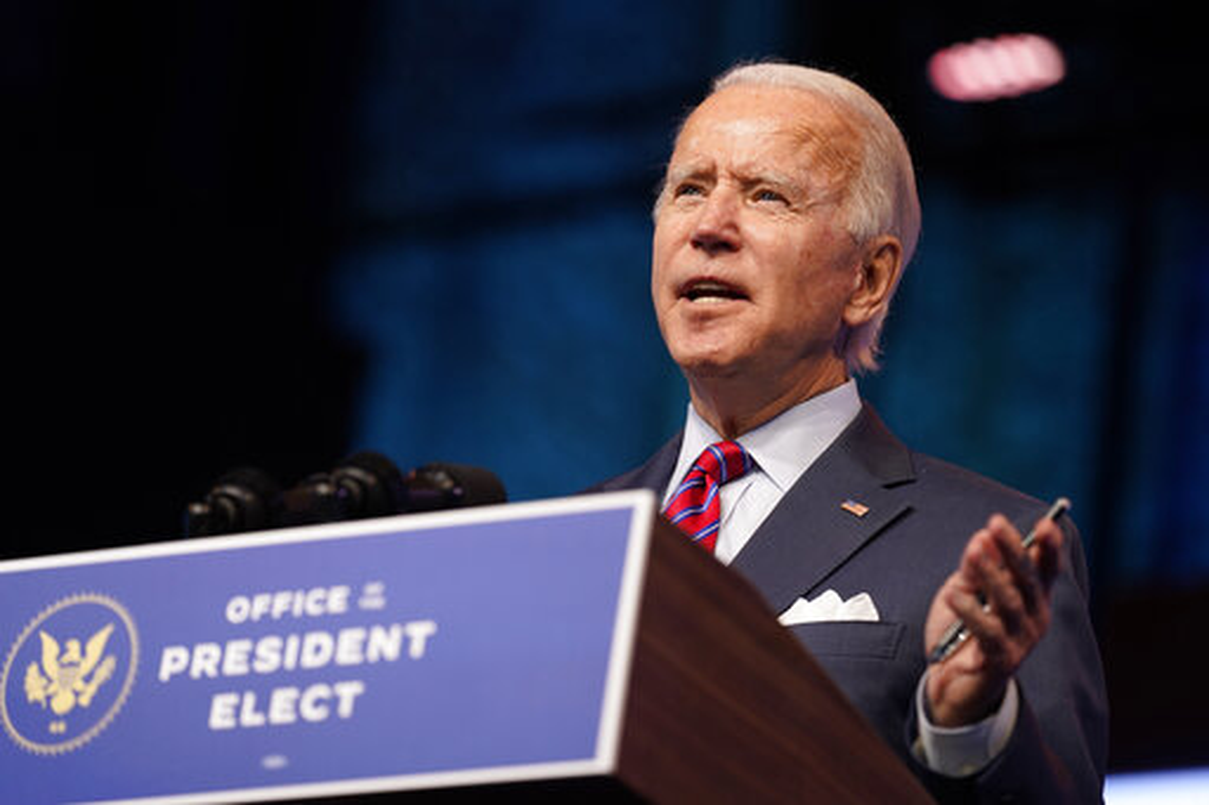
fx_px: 6009
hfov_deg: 11.5
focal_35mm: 179
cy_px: 402
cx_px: 604
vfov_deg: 7.7
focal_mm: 179
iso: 1000
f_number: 3.2
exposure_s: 1/200
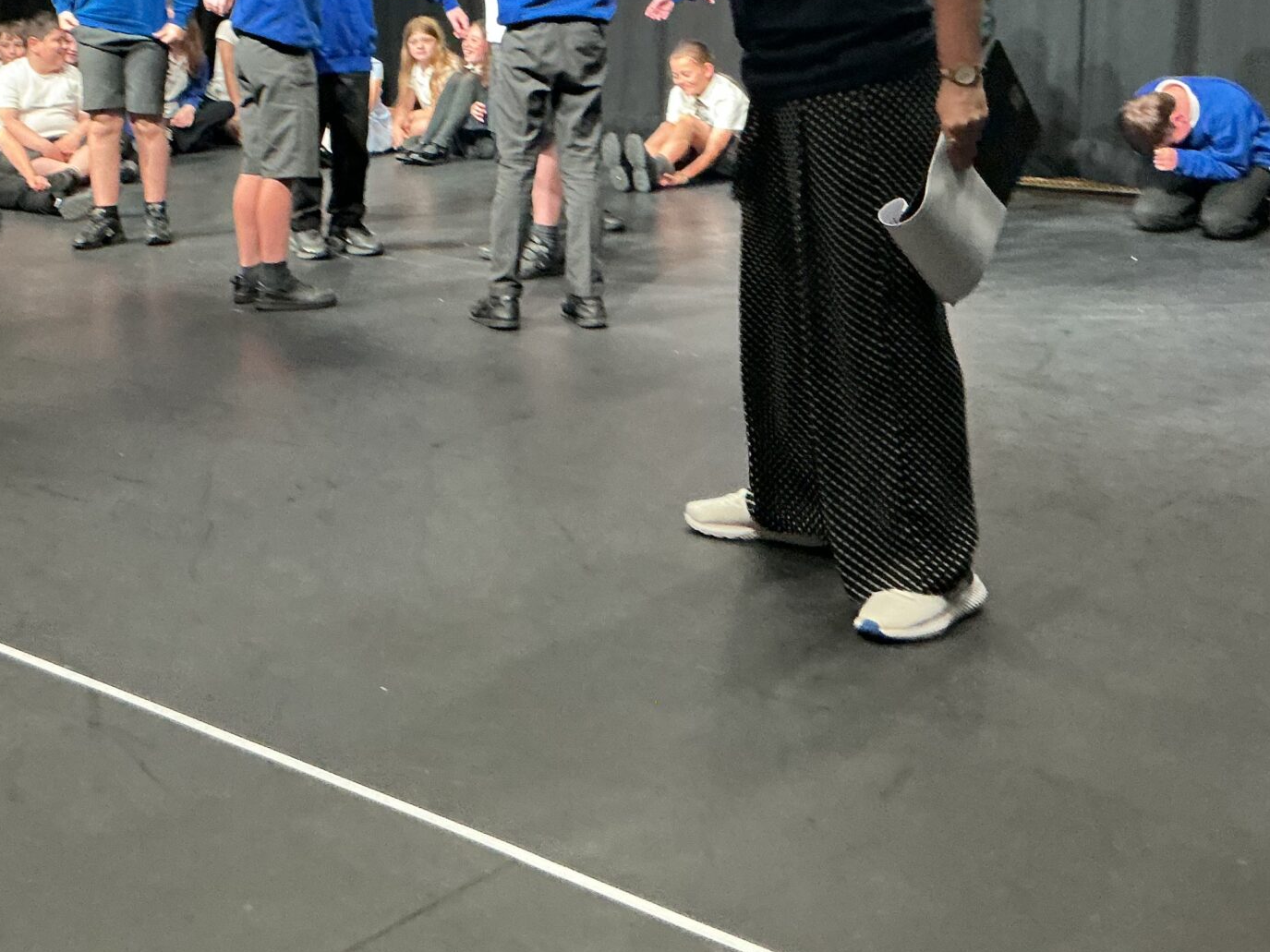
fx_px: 1981
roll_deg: -0.3
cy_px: 136
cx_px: 443
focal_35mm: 54
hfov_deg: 35.3
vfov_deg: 26.3
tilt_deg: -6.4
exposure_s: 1/50
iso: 250
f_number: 1.8
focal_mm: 3
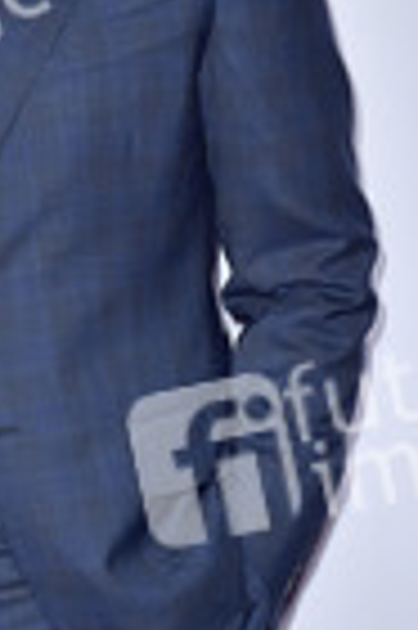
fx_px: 3300
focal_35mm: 189
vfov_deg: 10.9
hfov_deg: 7.2
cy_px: 216
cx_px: -47
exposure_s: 1/250
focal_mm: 66
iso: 320
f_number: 6.3
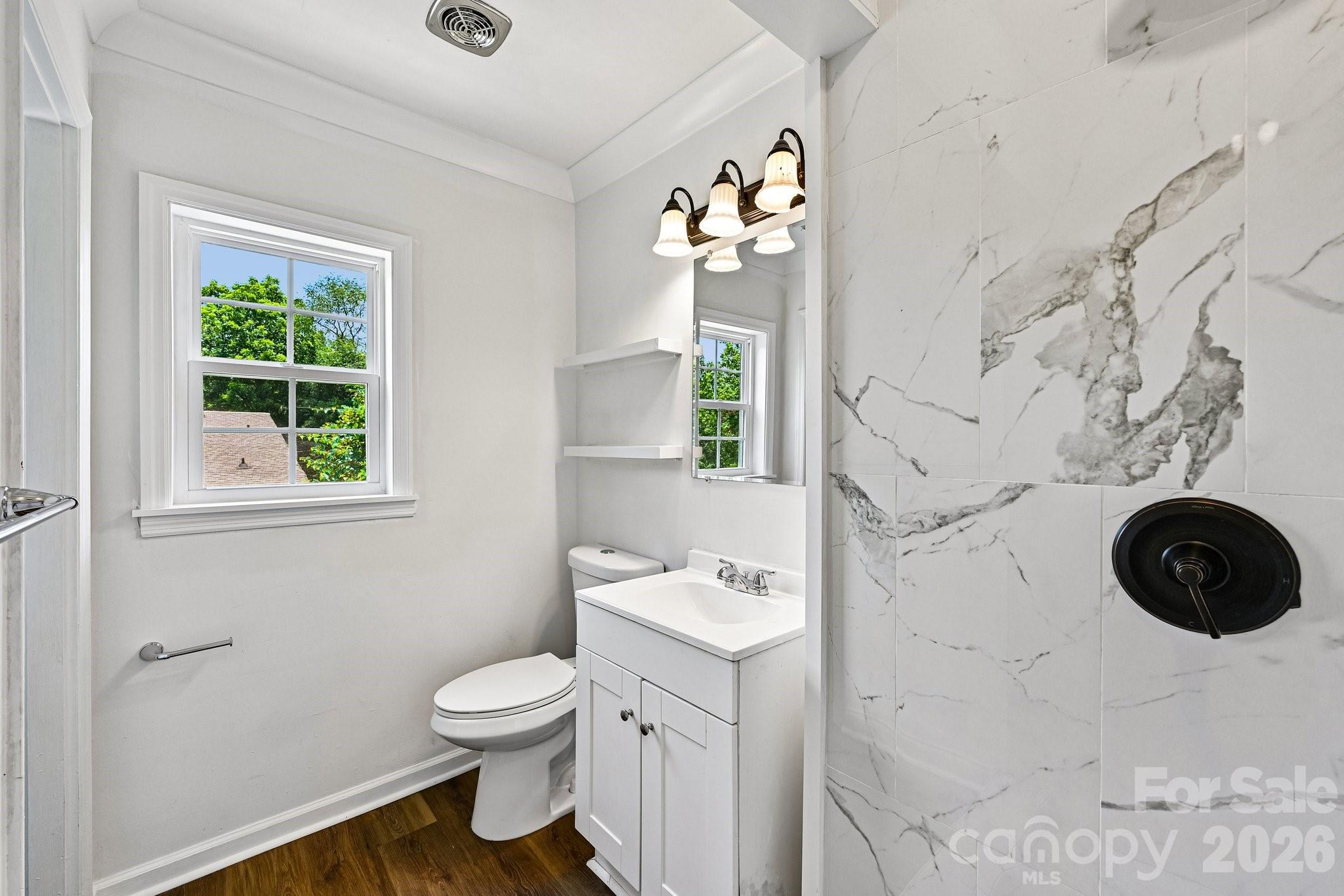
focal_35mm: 14
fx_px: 523
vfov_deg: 81.2
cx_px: 672
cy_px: 448
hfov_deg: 104.3
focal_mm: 14
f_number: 8
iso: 220
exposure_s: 1/15
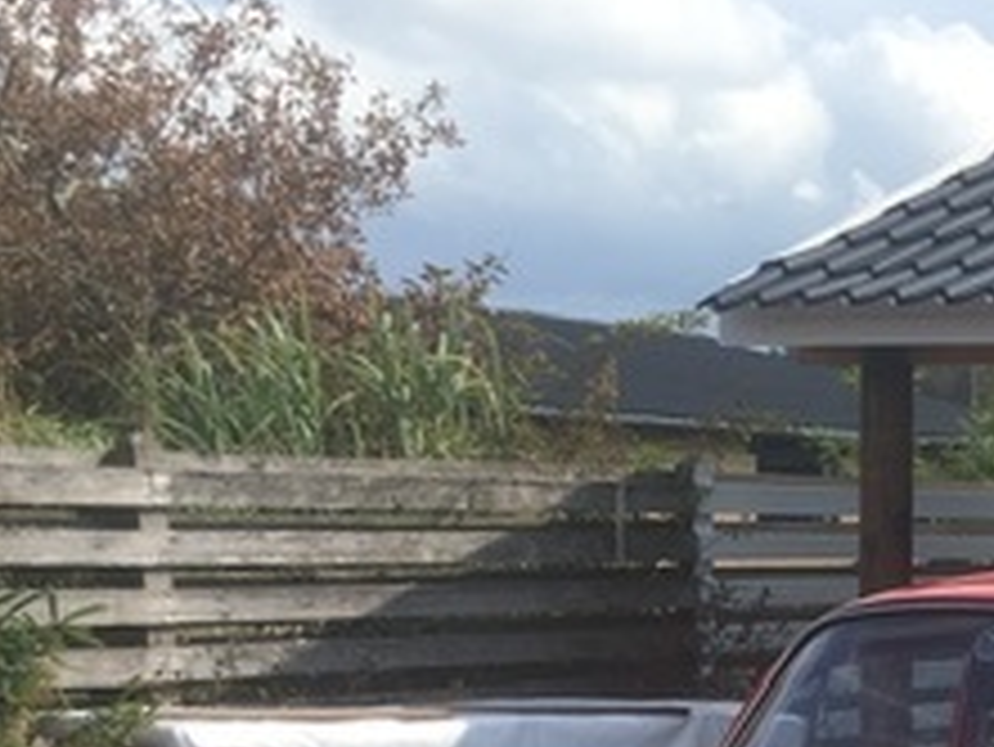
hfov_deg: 22.1
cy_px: 1048
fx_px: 2413
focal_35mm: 84
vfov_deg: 16.4
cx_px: 1075
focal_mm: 4.15
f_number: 2.2
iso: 25
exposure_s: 1/874
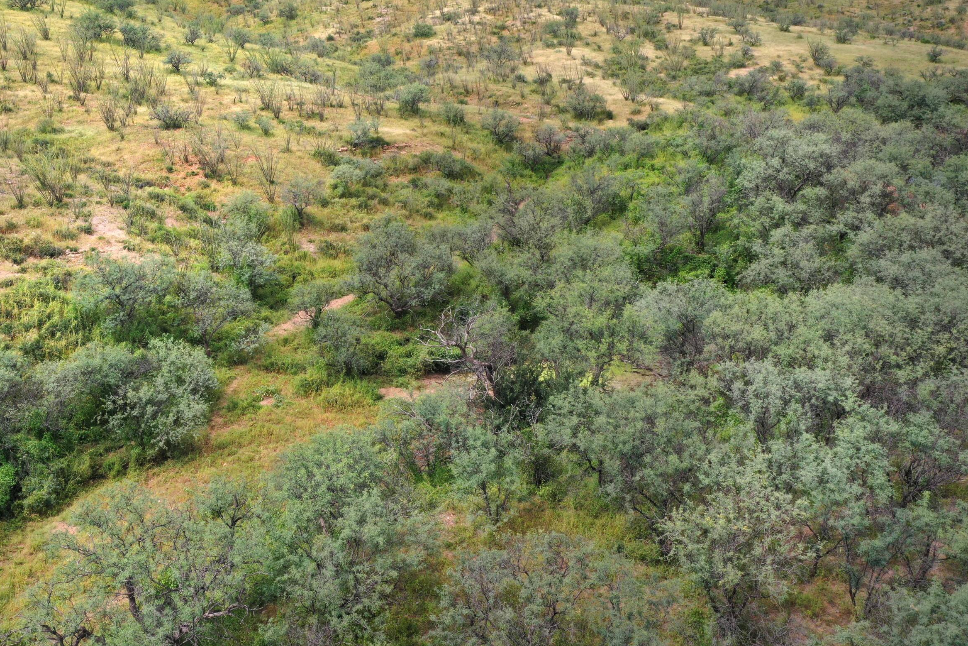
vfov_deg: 36.7
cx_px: 368
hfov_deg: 52.6
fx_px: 968
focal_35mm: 36
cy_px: 247
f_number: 7.1
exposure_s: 1/320
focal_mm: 10.26
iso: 100
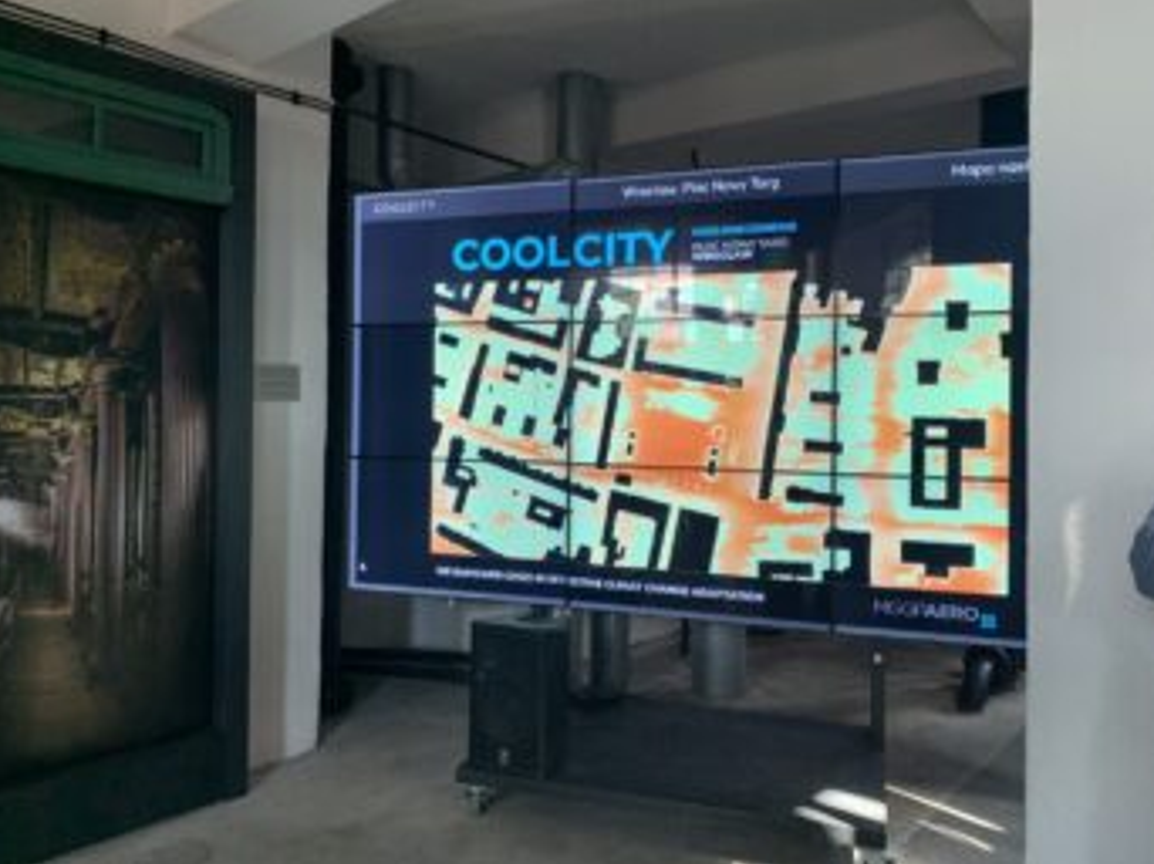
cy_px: 418
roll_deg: -0.1
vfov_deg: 51.3
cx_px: 562
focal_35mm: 27
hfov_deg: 65.3
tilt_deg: +0.0
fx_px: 899
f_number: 1.8
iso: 80
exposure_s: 1/60
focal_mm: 4.25
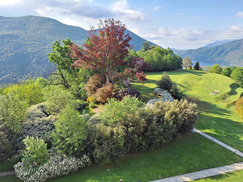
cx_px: 122
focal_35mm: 23
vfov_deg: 58.9
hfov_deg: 73.9
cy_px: 91
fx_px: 161
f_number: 1.8
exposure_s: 1/1362
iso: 40
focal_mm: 5.54
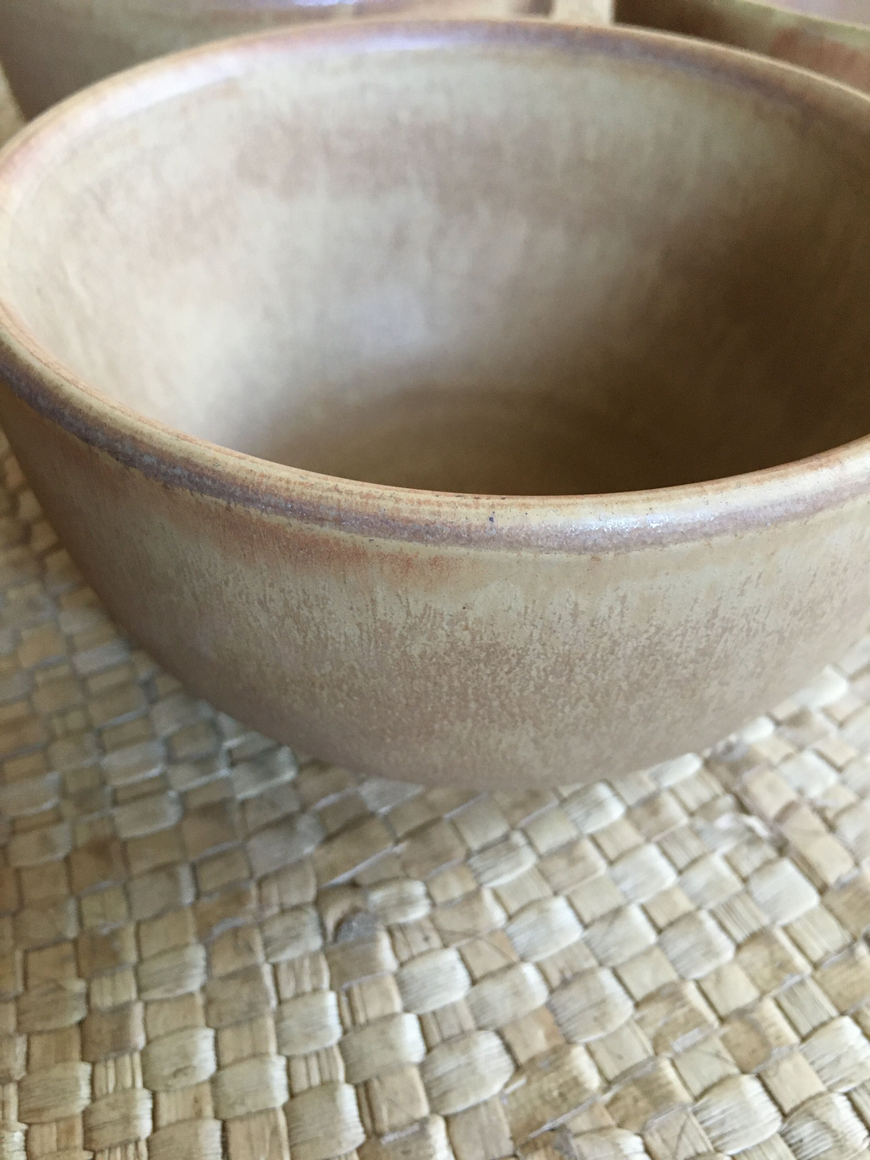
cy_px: 580
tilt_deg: -43.3
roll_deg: -2.4
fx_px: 972
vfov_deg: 61.7
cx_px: 435
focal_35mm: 29
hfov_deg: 48.2
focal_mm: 4.15
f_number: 2.2
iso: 200
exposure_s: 1/20
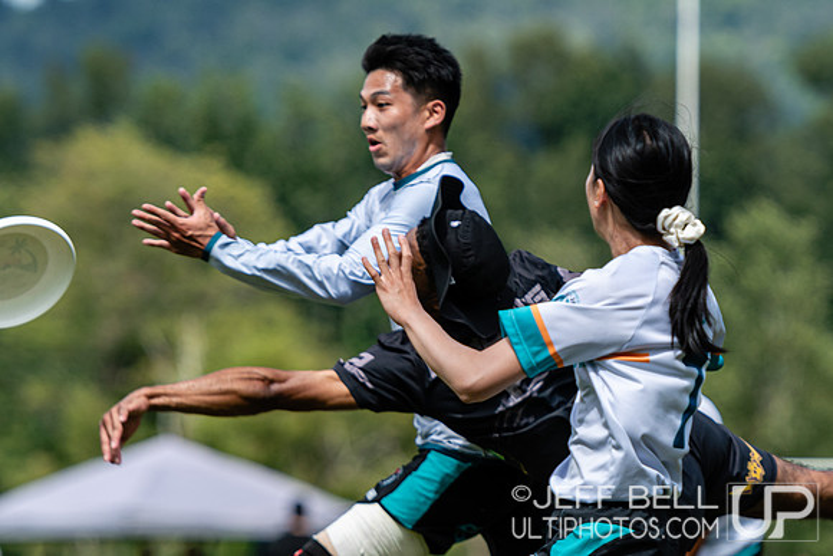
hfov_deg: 5.5
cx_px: 614
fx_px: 8699
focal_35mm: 376
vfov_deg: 3.7
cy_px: 334
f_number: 3.2
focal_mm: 170
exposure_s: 1/2000
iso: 125
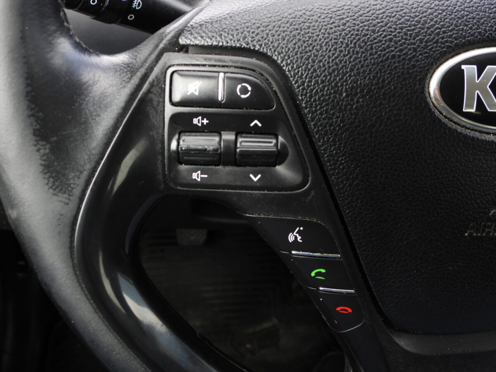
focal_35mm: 35
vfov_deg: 40.7
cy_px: 186
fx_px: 502
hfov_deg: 52.6
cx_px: 248
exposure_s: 1/60
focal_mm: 6.3
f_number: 3.2
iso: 100
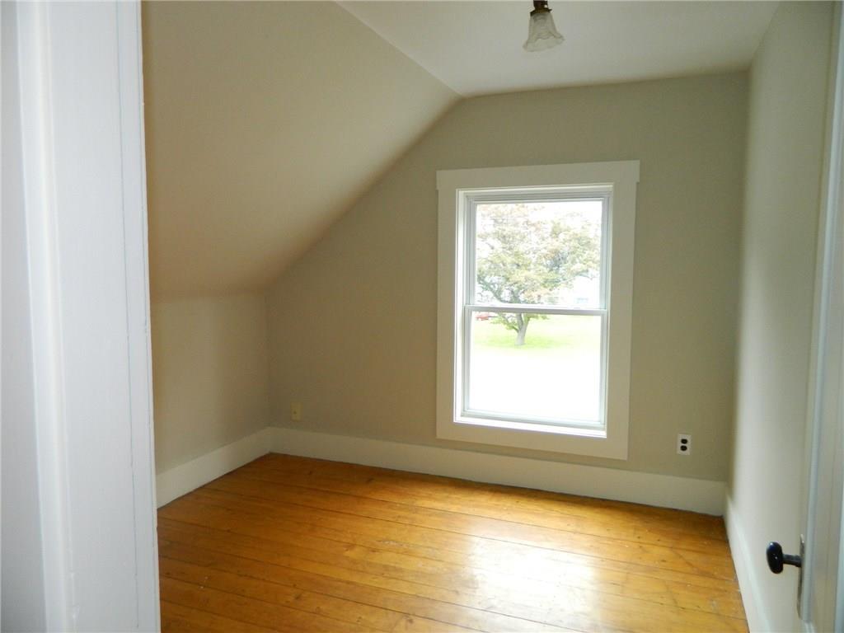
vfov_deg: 54.9
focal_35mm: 25
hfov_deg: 69.4
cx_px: 422
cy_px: 316
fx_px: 610
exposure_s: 1/30
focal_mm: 4.5
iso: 200
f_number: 3.1
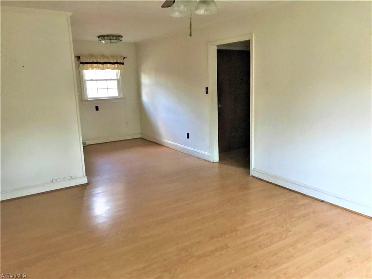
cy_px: 140
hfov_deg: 63.4
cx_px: 186
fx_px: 301
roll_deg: +0.9
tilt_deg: -8.8
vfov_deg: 49.7
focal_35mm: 28
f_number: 1.8
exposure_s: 1/4
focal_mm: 3.99
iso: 100
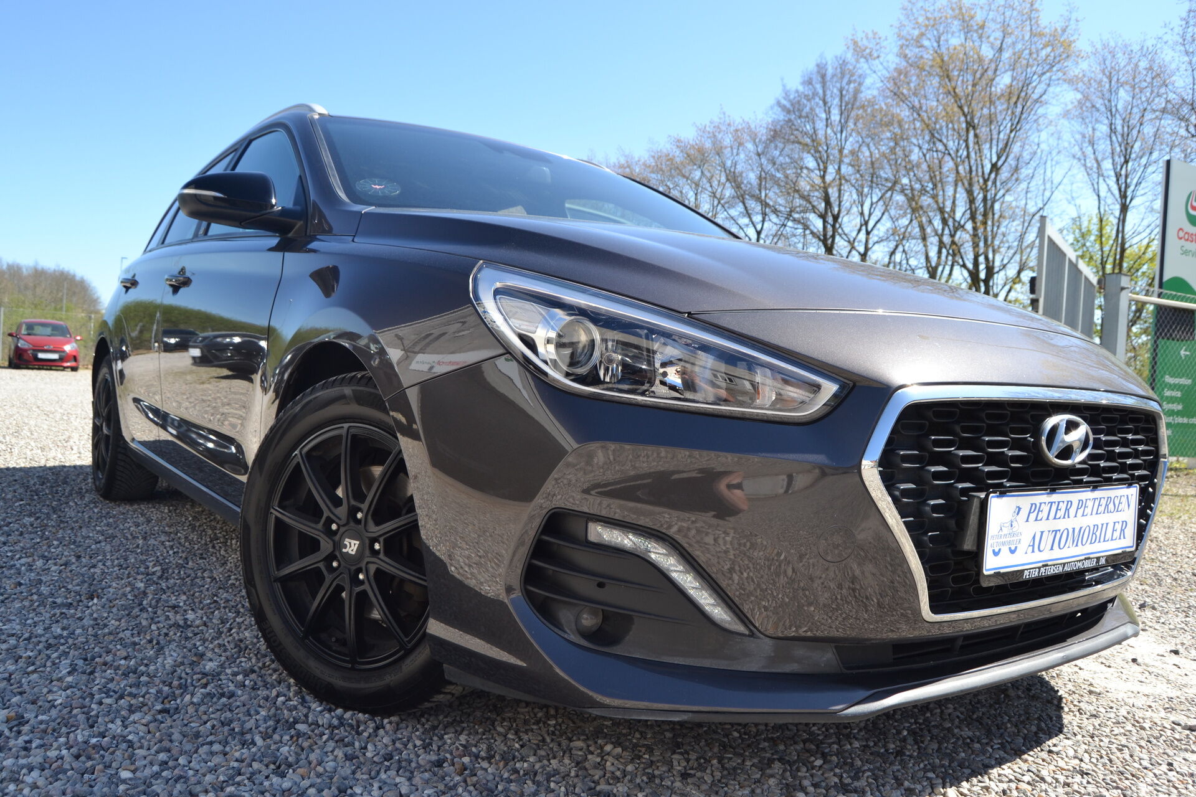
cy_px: 398
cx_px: 598
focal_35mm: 27
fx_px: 897
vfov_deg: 47.9
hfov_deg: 67.4
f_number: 7.1
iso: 100
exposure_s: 1/200
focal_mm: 18
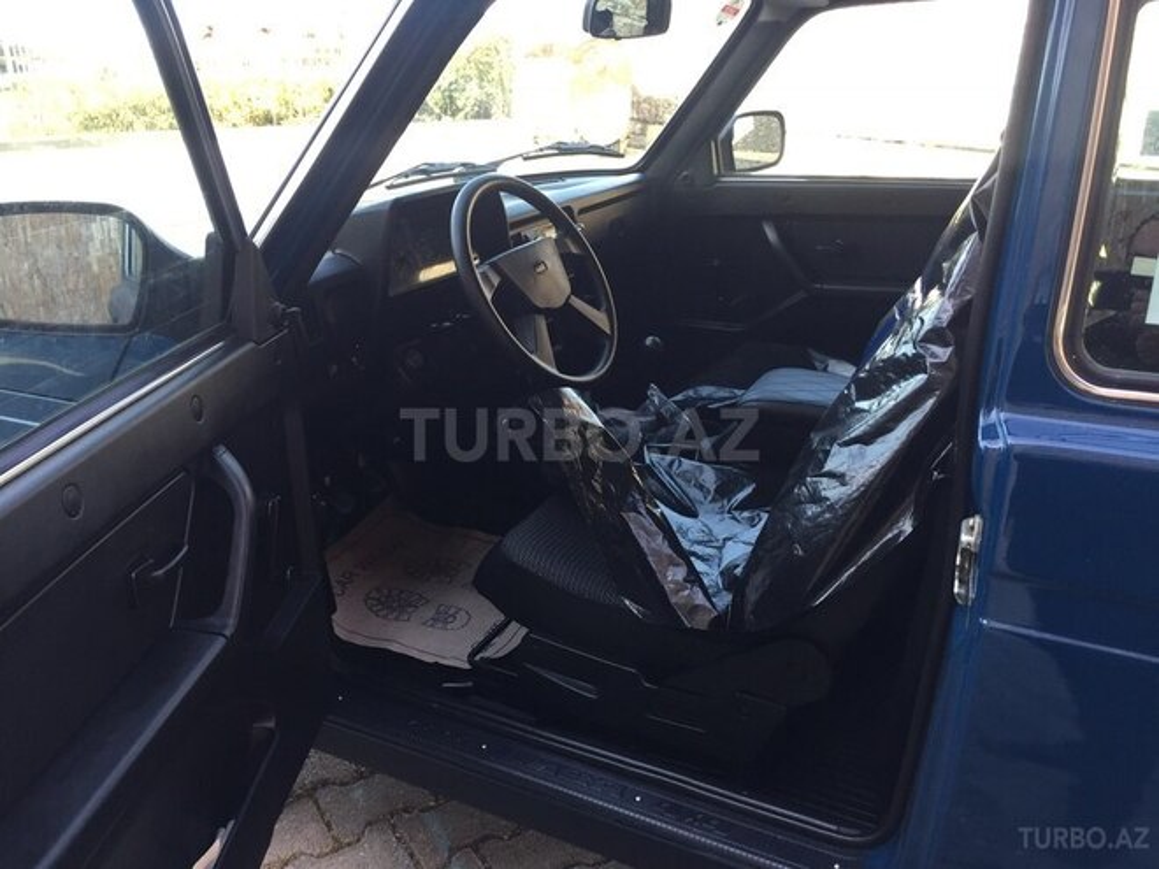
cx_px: 580
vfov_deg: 48.2
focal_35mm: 29
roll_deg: +0.6
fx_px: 971
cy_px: 434
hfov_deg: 61.7
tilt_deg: -24.2
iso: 40
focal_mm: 4.15
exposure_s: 1/100
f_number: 2.2
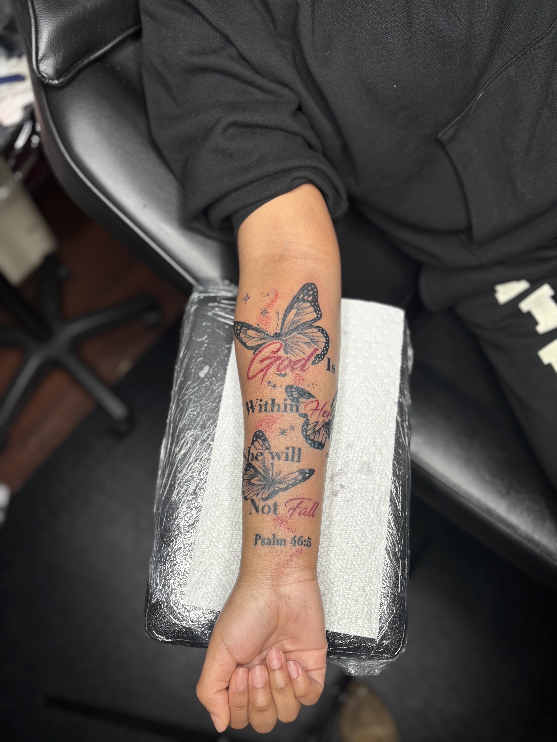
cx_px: 278
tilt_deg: -68.4
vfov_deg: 67.3
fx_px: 558
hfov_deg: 53.1
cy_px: 371
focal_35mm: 26
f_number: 1.6
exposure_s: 1/121
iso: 40
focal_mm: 5.96
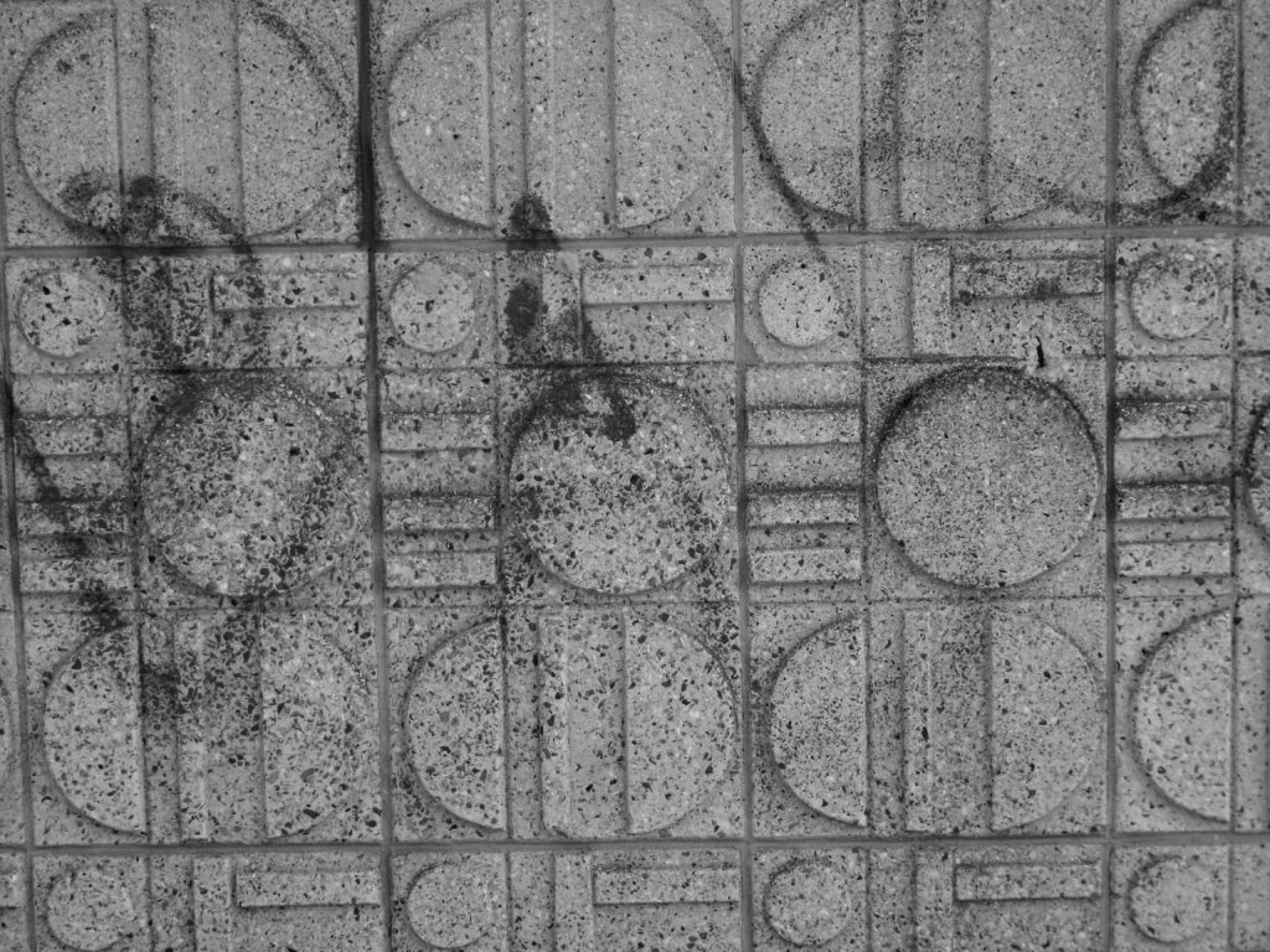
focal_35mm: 46
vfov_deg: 31.5
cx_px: 635
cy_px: 476
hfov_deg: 41.2
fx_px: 1688
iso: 100
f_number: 3.4
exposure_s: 1/500
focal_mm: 8.2
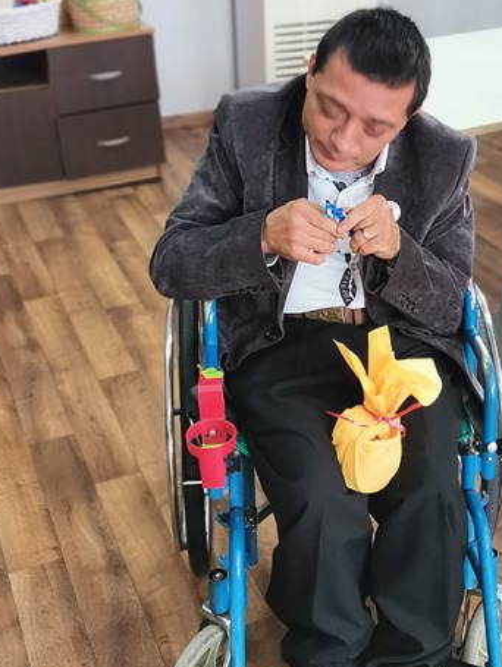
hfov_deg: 27.9
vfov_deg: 36.5
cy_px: 232
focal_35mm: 52
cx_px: 330
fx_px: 1004
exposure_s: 1/50
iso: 250
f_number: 2.4
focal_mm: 4.75
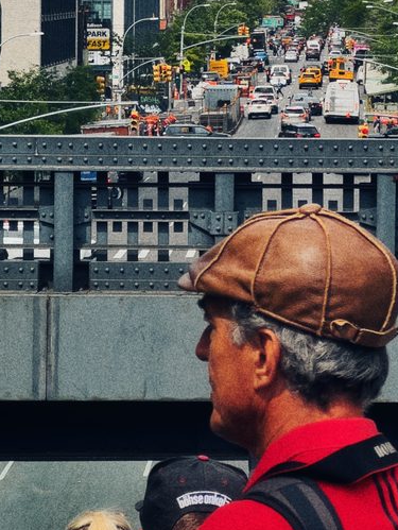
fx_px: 2832
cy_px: -28
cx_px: 291
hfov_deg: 8.0
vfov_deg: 10.6
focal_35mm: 185
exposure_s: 1/350
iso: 32
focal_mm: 9
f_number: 2.8
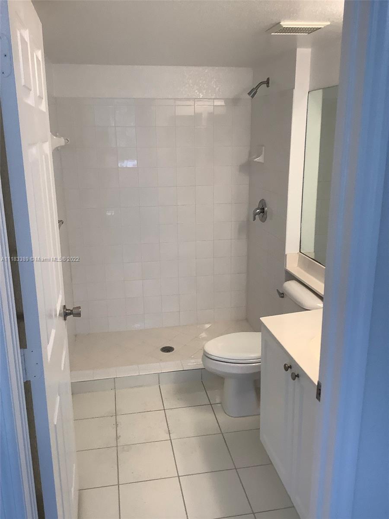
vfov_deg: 58.4
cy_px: 260
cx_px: 194
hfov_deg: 45.4
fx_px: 464
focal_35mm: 31
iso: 80
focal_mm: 3.3
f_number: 2.4
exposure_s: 1/60
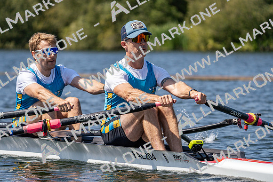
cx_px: 136
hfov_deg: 7.7
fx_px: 2033
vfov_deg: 5.1
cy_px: 91
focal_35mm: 268
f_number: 5.6
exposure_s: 1/2000
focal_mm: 268
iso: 250
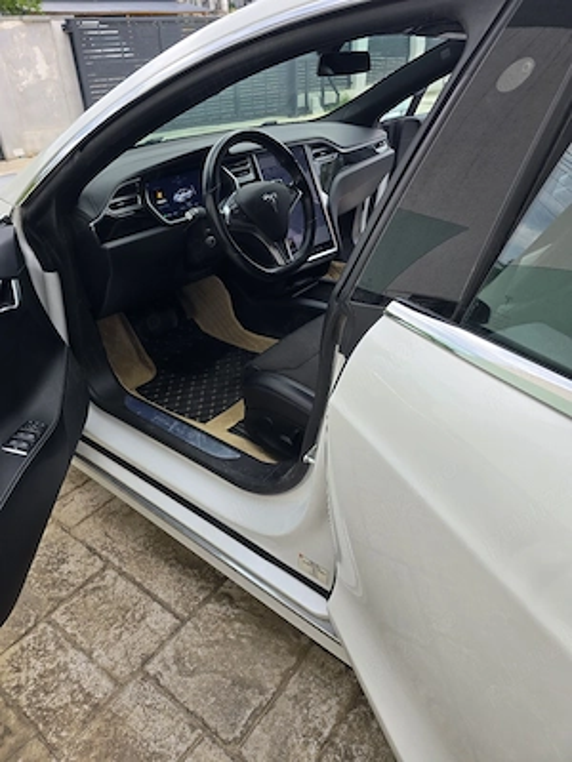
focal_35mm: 23
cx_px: 286
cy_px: 381
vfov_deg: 73.9
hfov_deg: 58.9
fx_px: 507
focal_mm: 6.3
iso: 20
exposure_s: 1/182
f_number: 1.7
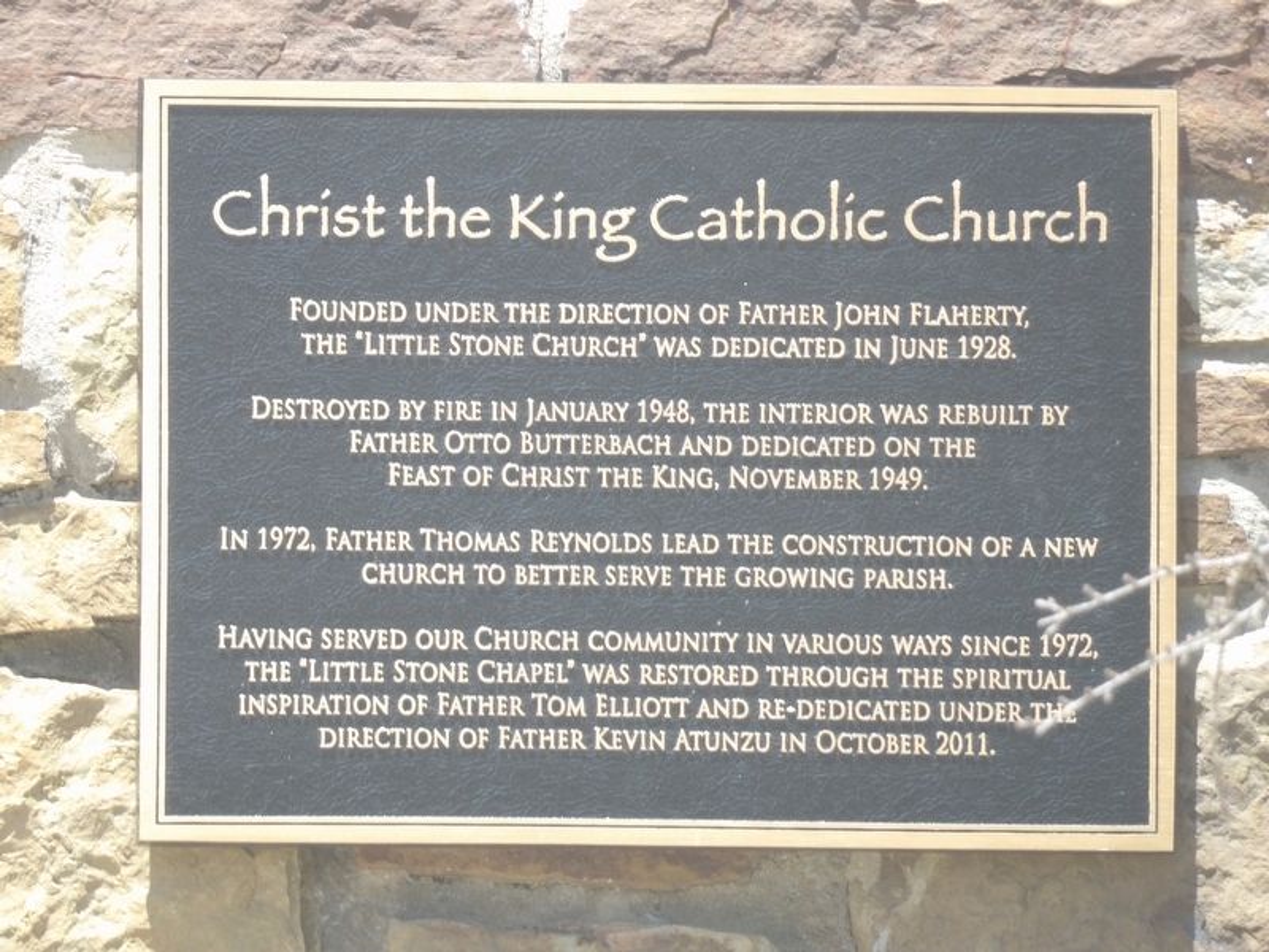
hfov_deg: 1.9
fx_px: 38602
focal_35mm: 1053
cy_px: 476
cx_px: 634
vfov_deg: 1.4
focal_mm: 188.8
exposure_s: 1/125
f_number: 5.7
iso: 185
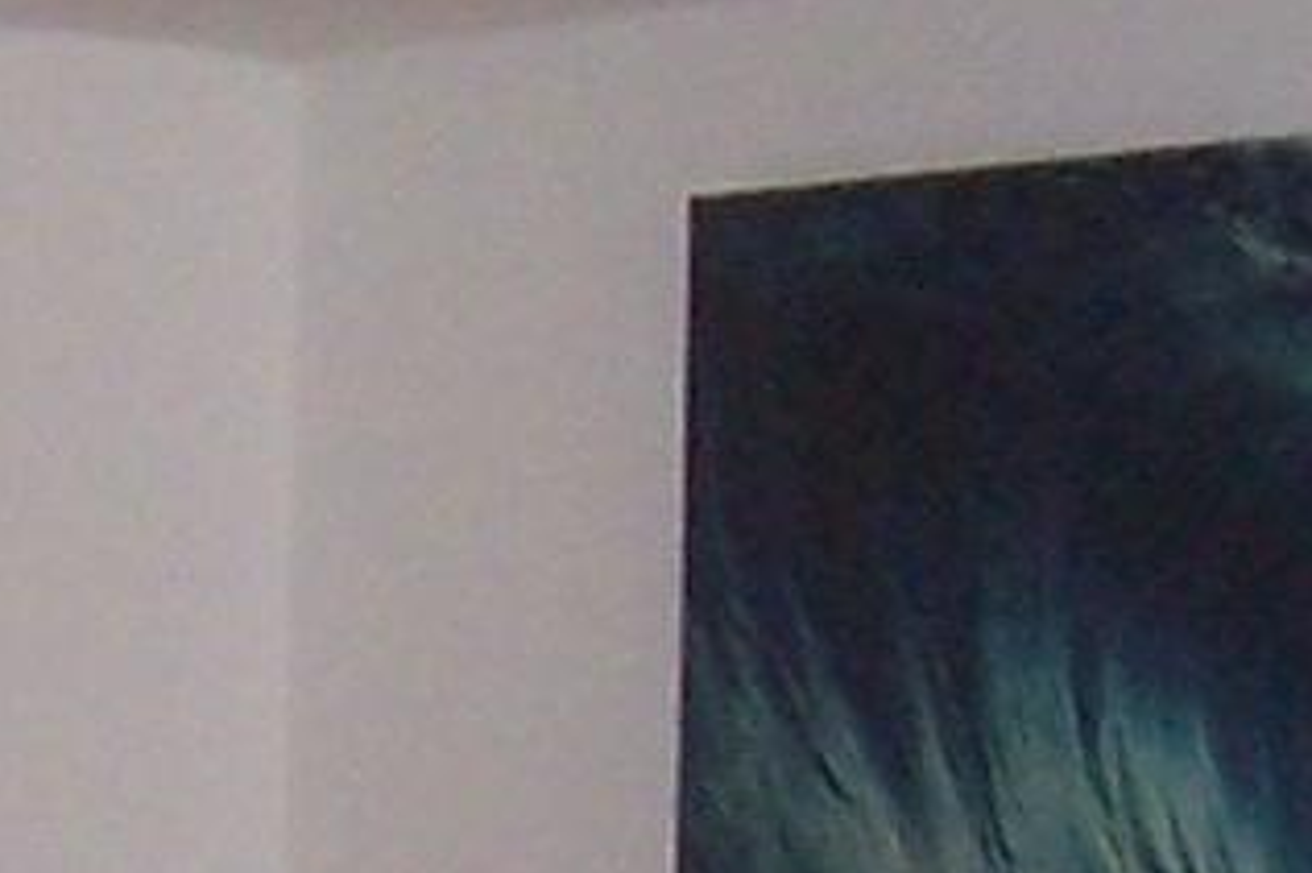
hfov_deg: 7.5
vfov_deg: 4.9
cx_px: -70
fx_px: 9907
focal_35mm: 272
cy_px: 1911
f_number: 3
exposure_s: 1/60
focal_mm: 6
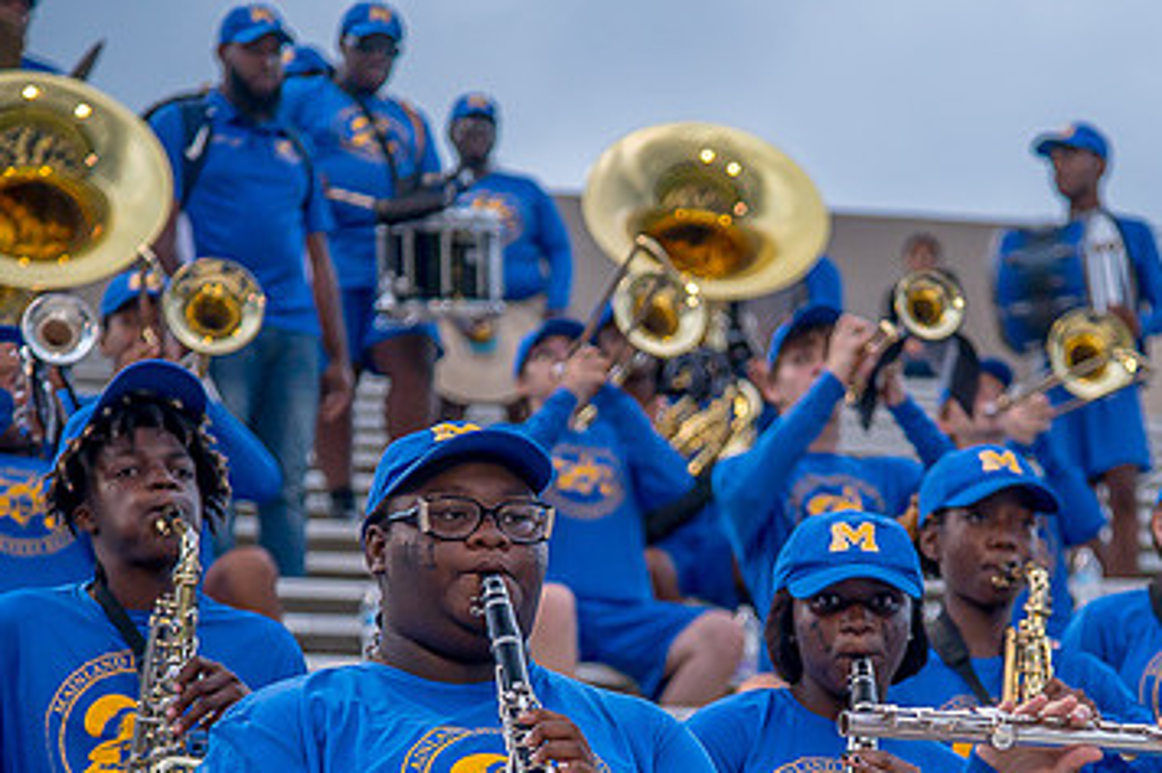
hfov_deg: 13.7
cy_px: 626
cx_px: 738
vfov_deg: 9.1
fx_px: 4839
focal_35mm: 150
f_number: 4
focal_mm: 92
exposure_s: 1/200
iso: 400
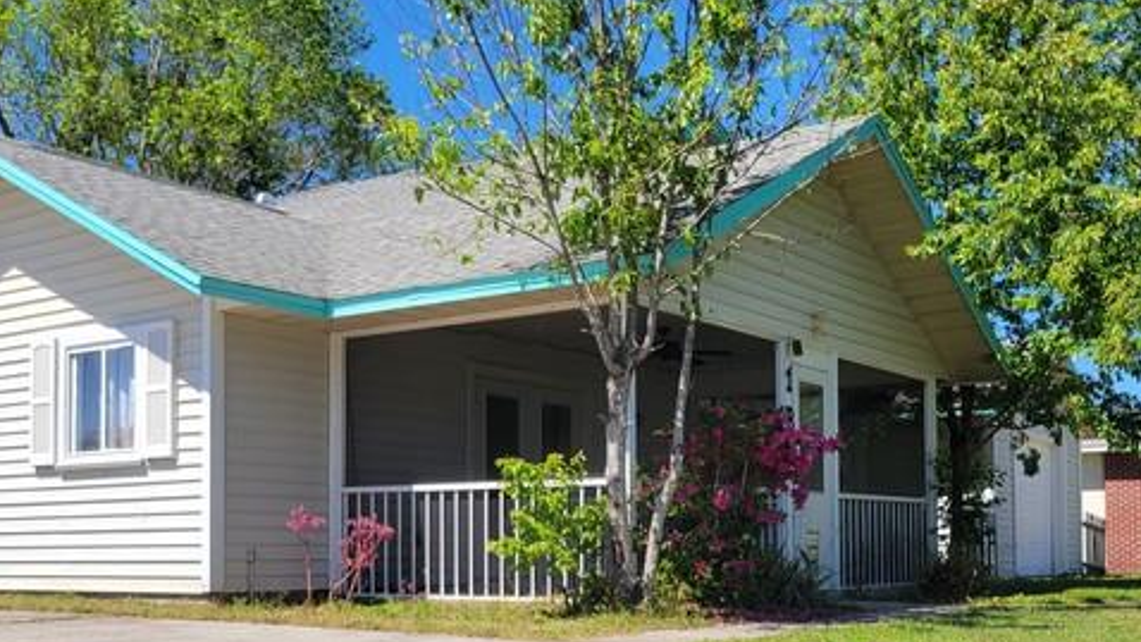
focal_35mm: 45
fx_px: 1362
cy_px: 516
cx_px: 599
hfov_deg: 45.5
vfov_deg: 26.0
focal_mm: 5.4
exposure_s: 1/2128
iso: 40
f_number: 1.8
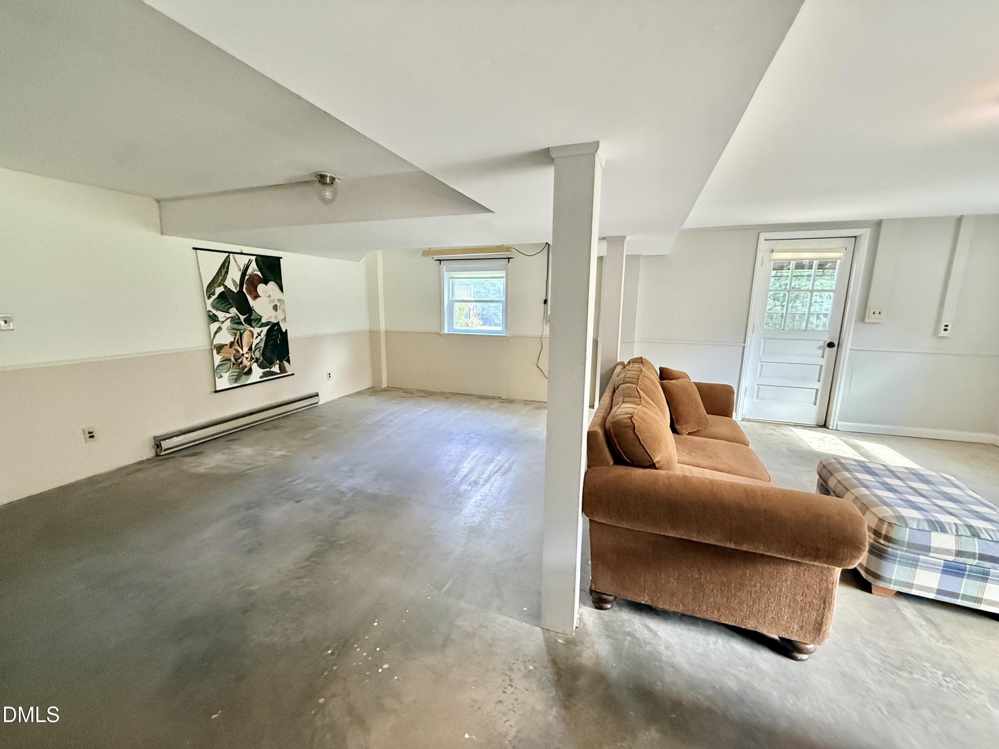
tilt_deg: -8.9
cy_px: 374
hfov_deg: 102.1
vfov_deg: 85.7
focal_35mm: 14
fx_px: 404
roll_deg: +1.0
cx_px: 500
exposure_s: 1/120
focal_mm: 2.22
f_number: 2.2
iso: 640
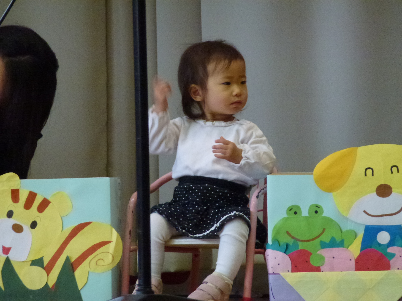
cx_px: 201
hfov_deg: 6.1
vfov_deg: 4.5
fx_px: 3797
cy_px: 150
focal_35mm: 327
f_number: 5.8
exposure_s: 1/50
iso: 800
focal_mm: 58.6
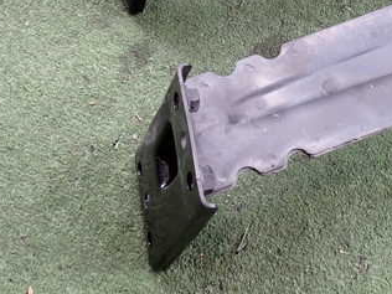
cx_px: 332
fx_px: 645
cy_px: 27
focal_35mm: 57
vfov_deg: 24.9
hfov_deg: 32.5
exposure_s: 1/125
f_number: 2.3
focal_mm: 5.4
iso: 200
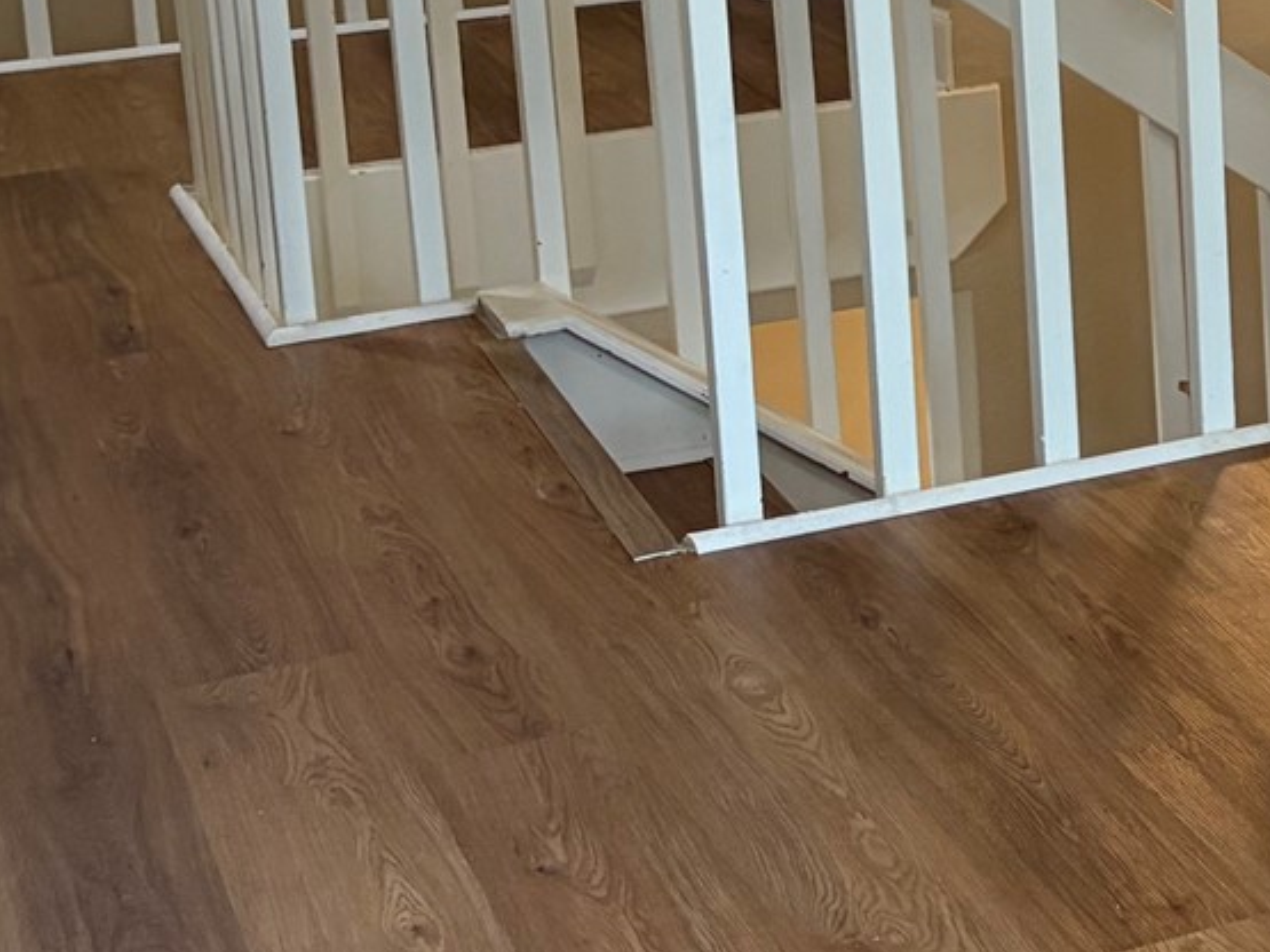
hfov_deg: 18.8
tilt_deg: -9.9
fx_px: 3521
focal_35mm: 96
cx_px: 1702
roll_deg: +2.3
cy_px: -94
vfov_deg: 15.0
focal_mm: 5.96
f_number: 1.6
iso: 160
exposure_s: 1/60
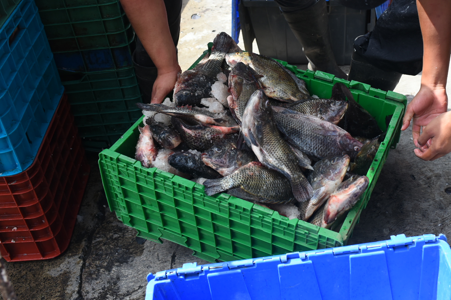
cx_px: 268
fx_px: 539
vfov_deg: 31.1
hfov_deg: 45.2
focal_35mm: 43
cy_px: 131
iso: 800
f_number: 5.6
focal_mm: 35
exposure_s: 1/1000
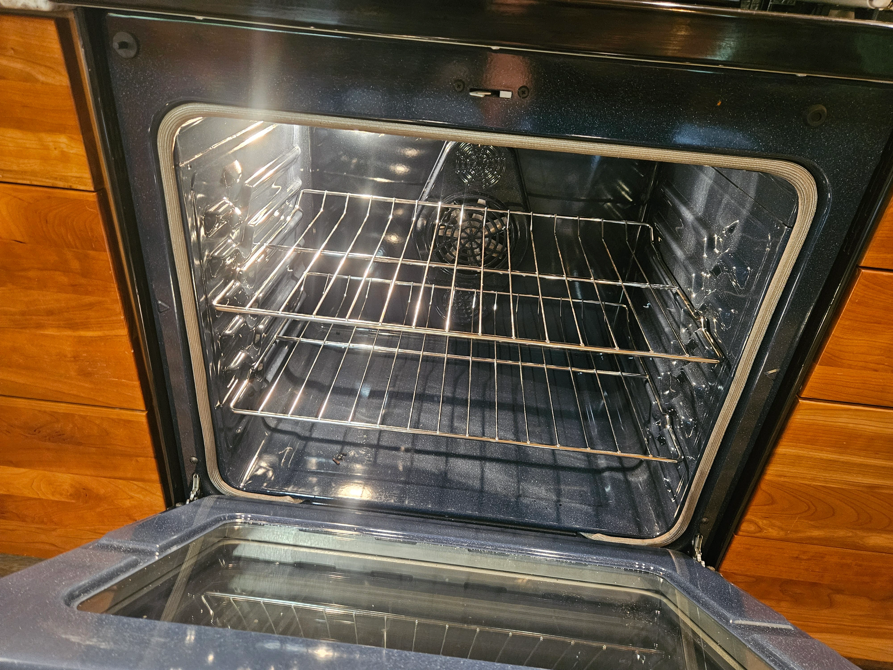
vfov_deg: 58.9
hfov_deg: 73.9
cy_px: 335
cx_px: 446
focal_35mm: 23
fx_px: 593
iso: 640
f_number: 1.8
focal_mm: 5.4
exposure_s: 1/24
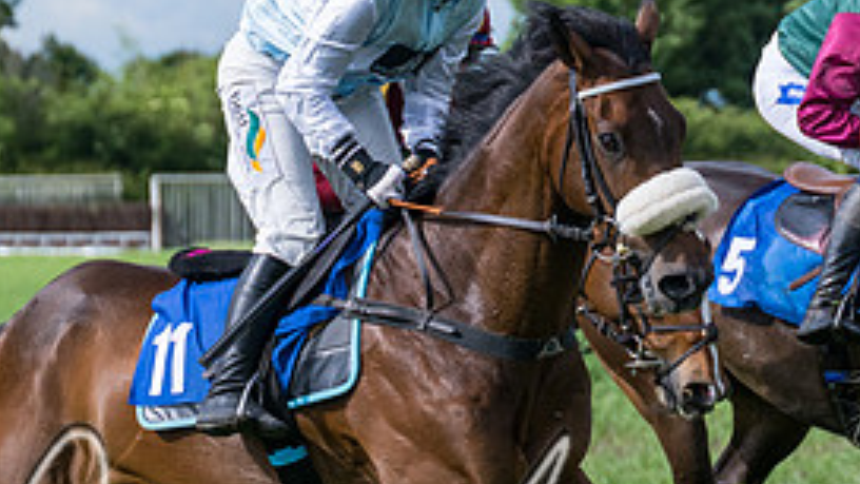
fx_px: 6887
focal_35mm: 302
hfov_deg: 7.1
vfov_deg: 4.0
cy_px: 318
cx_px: 437
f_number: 4
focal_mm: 98
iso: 400
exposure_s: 1/4000
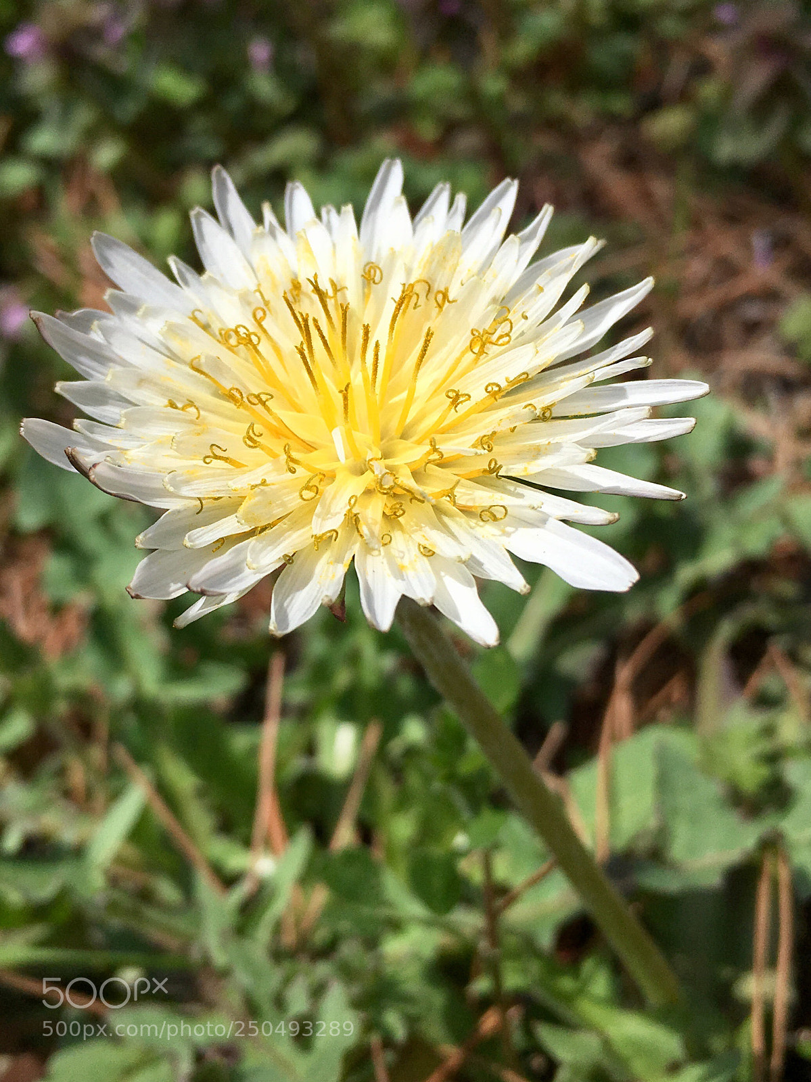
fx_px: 906
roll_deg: -1.6
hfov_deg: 48.2
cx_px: 406
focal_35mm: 29
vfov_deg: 61.7
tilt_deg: -27.8
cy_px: 541
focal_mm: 4.15
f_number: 2.2
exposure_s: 1/3497
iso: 25
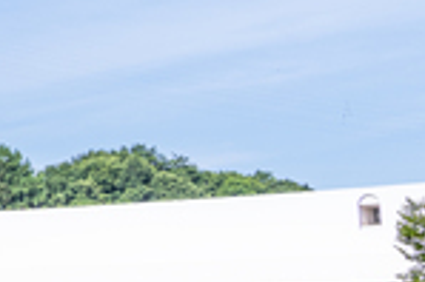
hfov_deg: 13.1
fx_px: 1568
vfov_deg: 10.3
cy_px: 100
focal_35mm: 133
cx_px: -451
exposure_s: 1/250
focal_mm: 31
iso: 125
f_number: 11
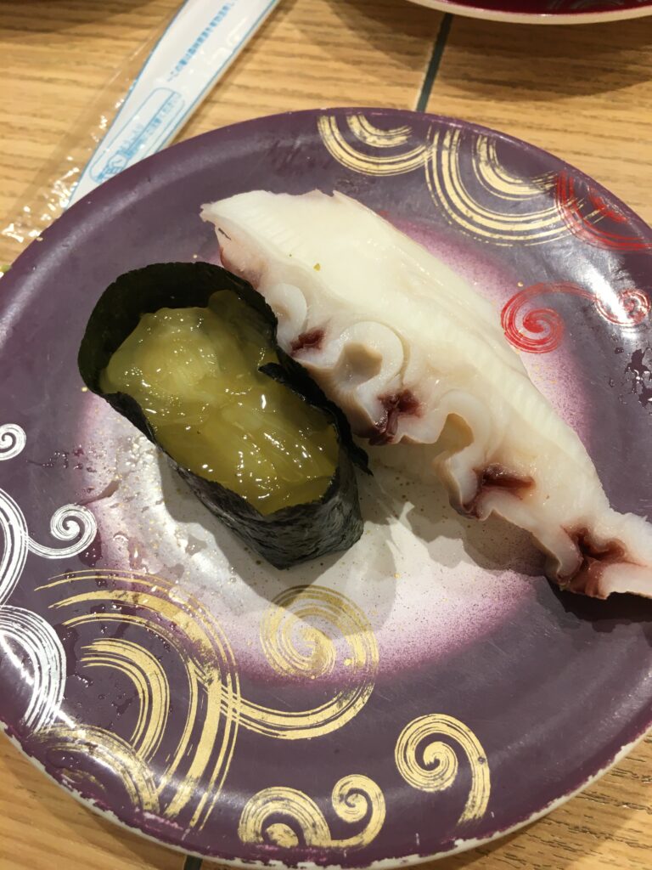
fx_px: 728
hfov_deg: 48.2
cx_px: 326
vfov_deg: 61.7
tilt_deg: -64.3
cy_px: 435
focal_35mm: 29
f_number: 2.2
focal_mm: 4.15
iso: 32
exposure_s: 1/30
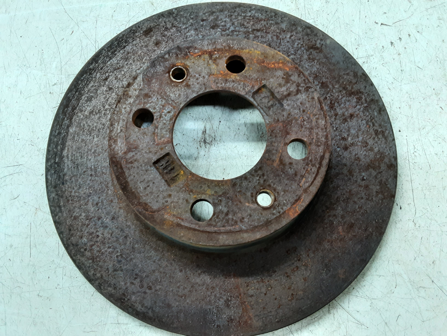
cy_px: 168
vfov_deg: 51.4
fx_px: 349
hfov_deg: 65.3
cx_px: 224
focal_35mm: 27
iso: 160
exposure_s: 1/33
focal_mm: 2.91
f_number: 1.9
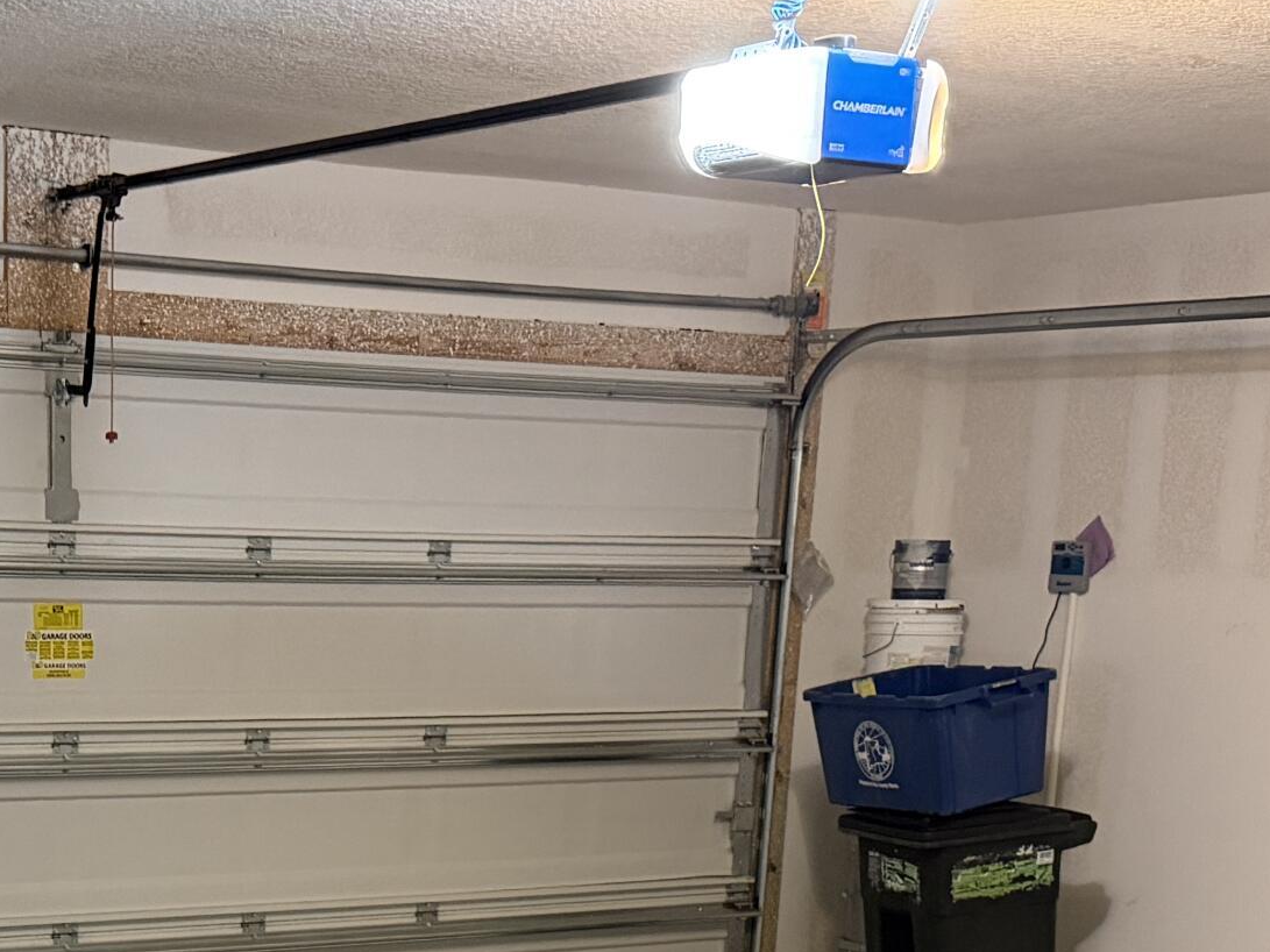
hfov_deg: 28.9
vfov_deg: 20.8
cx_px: 308
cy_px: 1131
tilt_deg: -13.5
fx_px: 2421
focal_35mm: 66
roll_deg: -1.4
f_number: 1.78
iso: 800
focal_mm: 6.76
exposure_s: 1/40
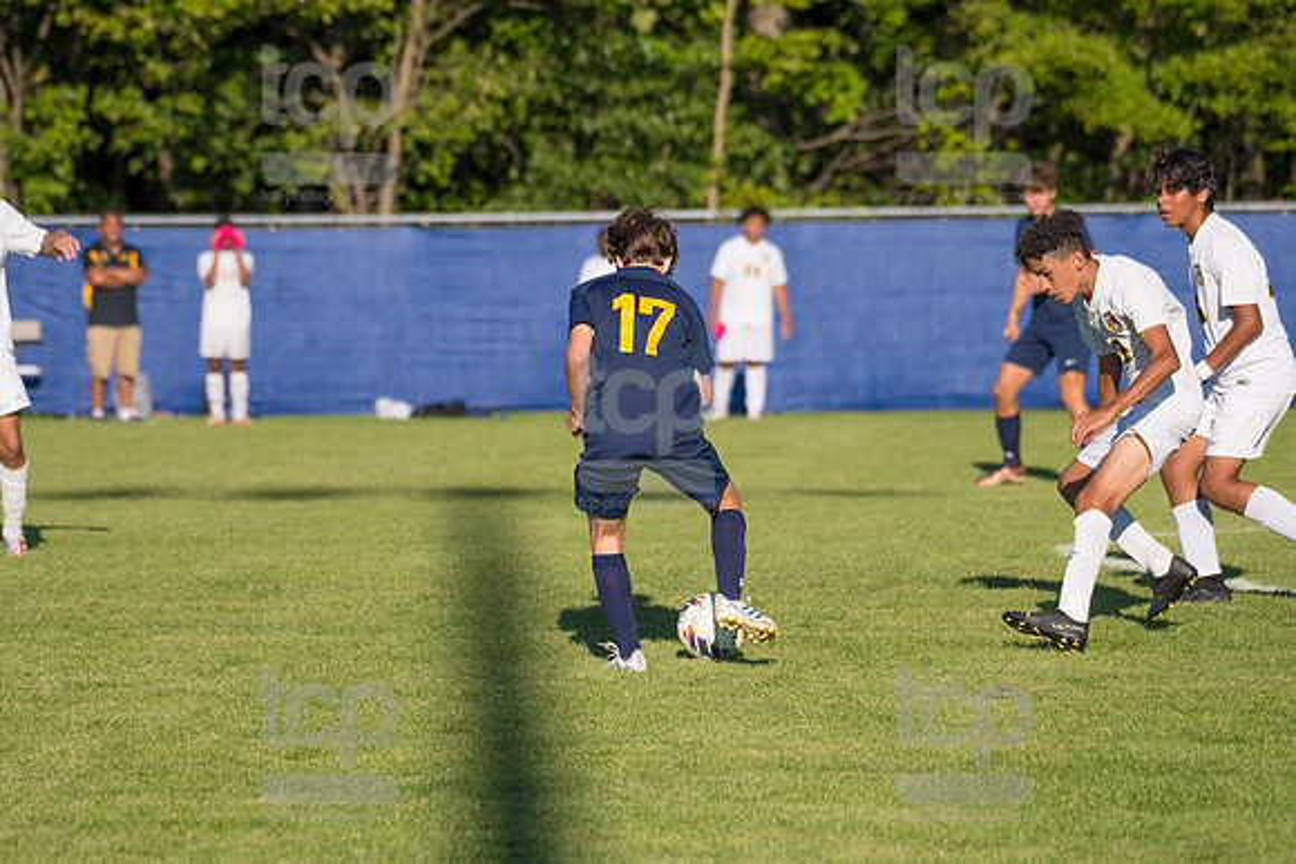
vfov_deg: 5.7
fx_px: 8642
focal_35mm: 240
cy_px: 432
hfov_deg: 8.6
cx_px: 648
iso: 320
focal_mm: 240
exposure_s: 1/2000
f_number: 5.6
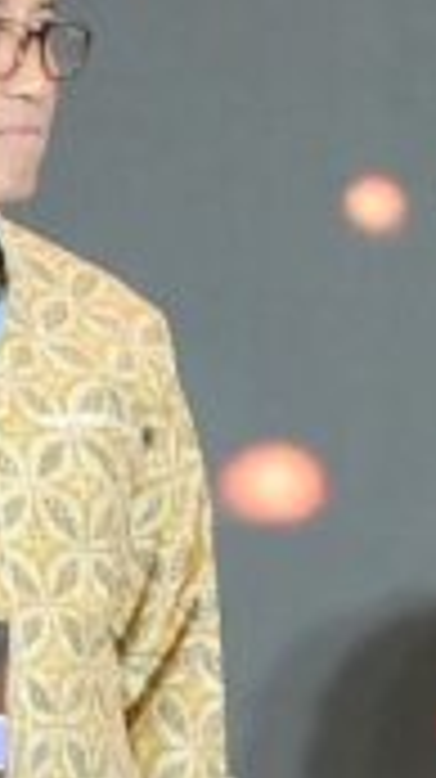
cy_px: 1028
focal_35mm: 528
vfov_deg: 4.1
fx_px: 10878
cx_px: 1083
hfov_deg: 2.3
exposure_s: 1/200
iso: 2500
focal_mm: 57
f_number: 4
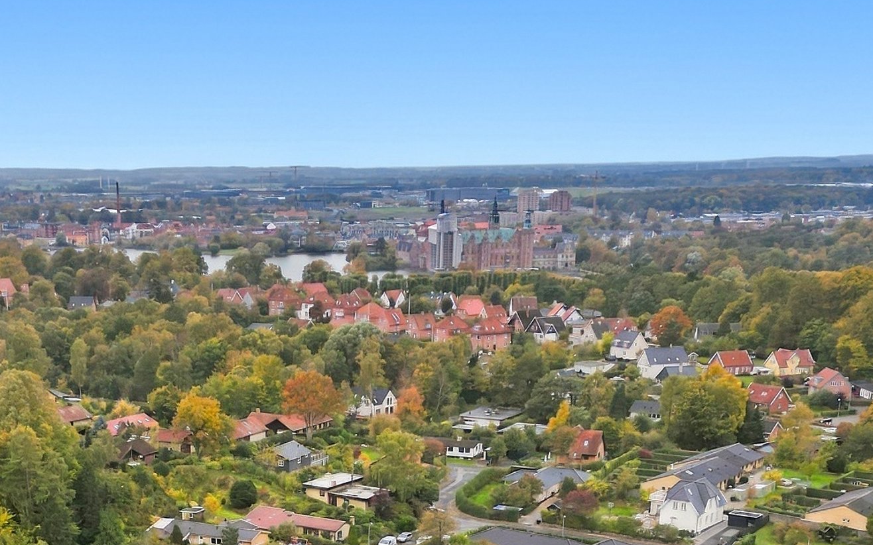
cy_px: 673
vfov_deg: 20.7
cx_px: 263
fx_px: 1380
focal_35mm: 58
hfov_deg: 34.6
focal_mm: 6.7
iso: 100
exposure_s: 1/200
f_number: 1.7
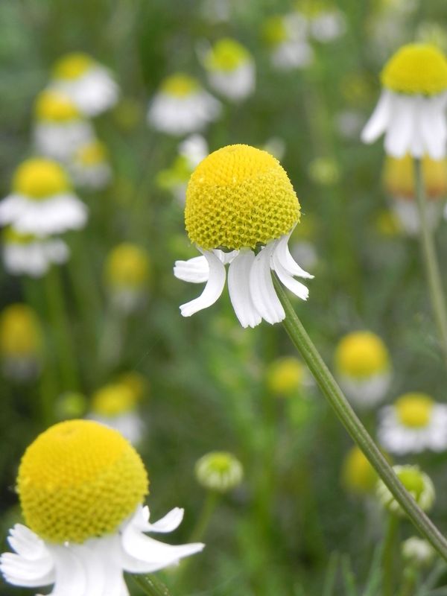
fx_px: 1808
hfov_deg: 14.1
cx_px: 224
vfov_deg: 18.7
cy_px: 298
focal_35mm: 105
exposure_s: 1/160
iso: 160
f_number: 5
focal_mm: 18.8
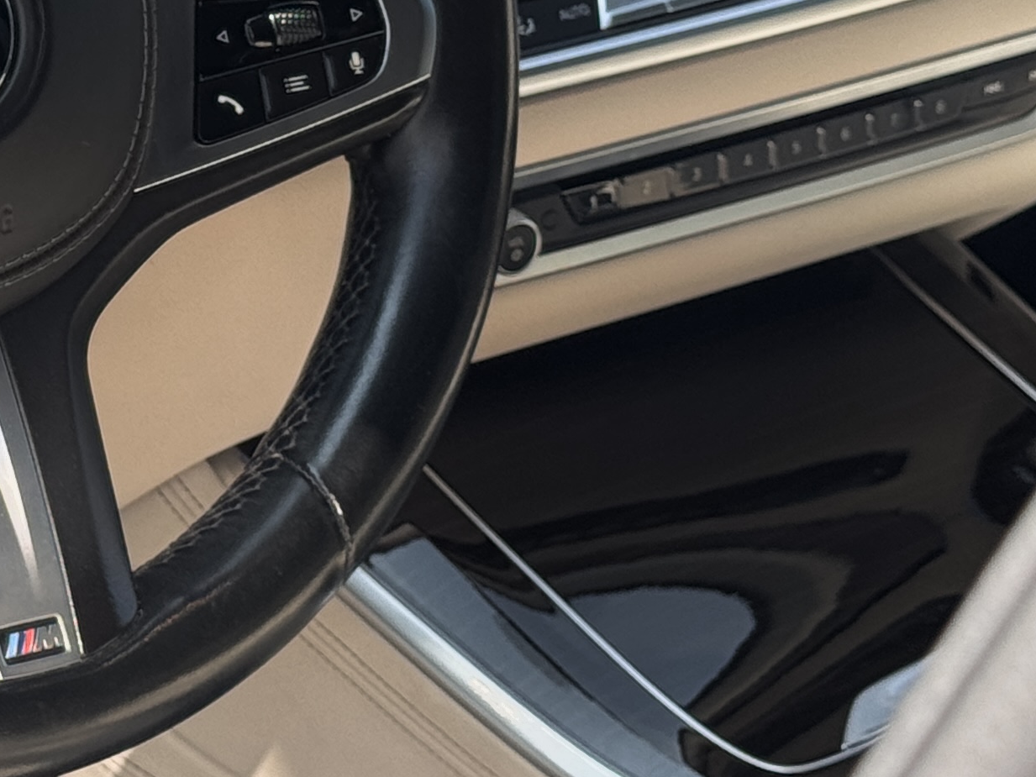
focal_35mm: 157
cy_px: 33
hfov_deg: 12.2
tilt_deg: -23.8
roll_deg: +2.1
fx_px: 4699
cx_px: -303
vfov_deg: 9.4
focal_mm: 6.76
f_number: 1.78
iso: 64
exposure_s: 1/544
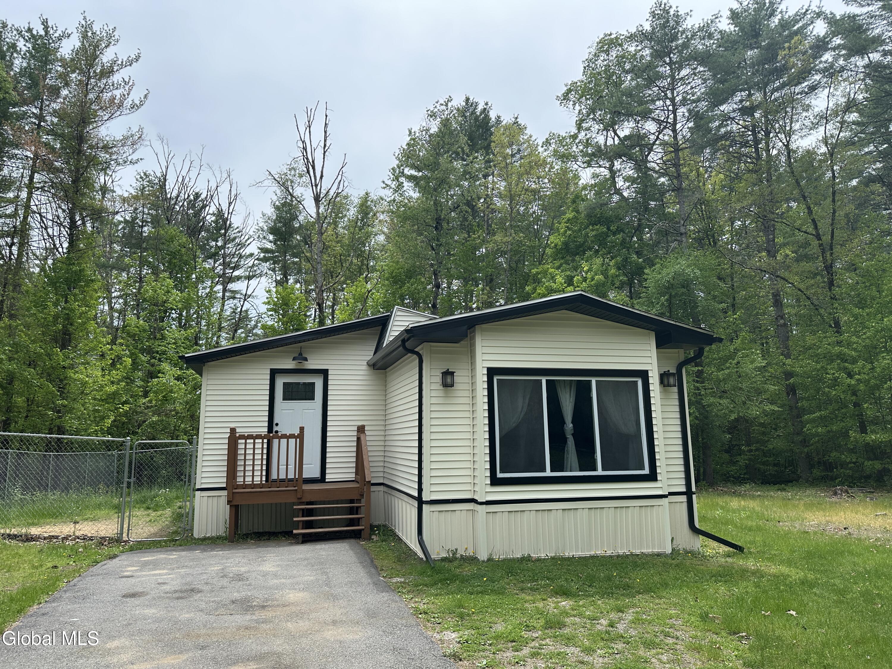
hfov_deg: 71.6
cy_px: 334
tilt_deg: +10.1
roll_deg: +0.7
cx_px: 446
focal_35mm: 24
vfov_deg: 56.8
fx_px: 618
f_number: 1.78
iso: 80
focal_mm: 6.86
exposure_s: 1/3058
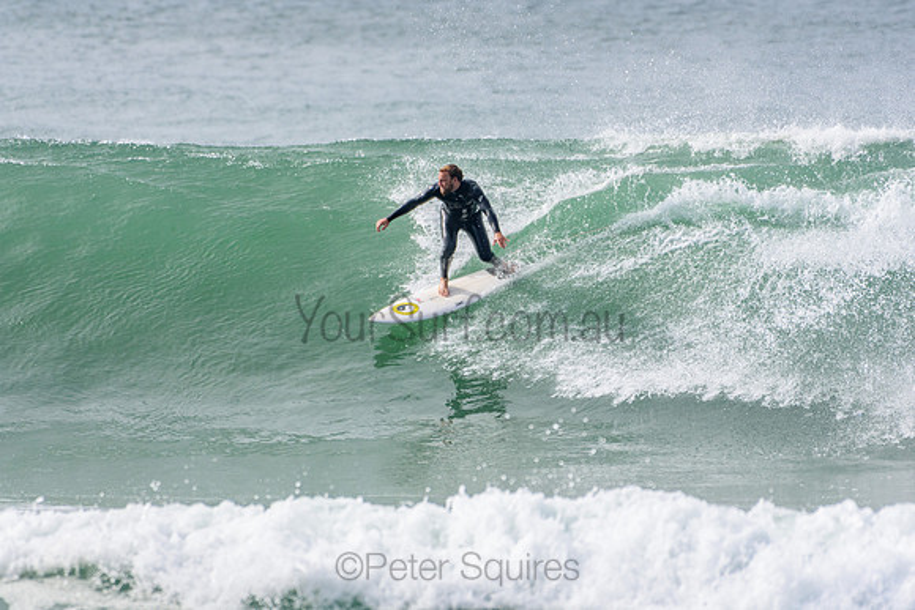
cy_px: 305
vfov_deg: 1.8
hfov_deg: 2.7
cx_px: 458
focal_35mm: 750
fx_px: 19066
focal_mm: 500
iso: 320
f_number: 5.6
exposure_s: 1/2000
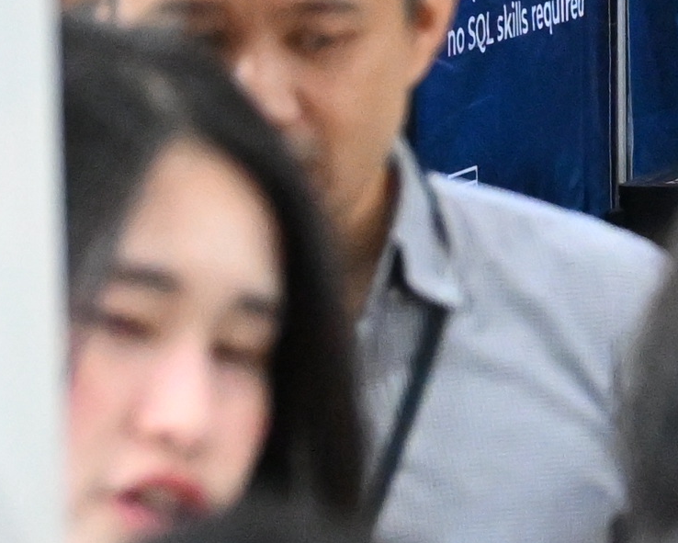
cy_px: -6
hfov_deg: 3.8
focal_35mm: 480
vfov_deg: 3.2
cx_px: 2626
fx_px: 9636
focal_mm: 61
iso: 3200
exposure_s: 1/250
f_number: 4
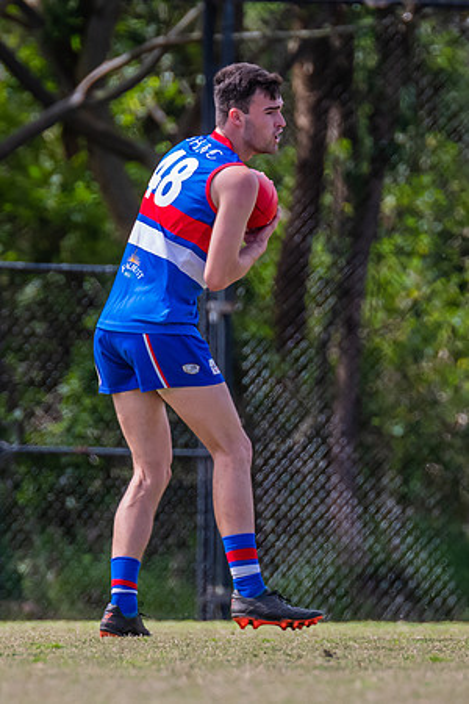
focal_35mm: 1086
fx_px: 21212
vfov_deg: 1.9
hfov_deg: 1.3
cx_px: 248
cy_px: 316
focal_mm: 420
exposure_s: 1/2000
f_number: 5
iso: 800
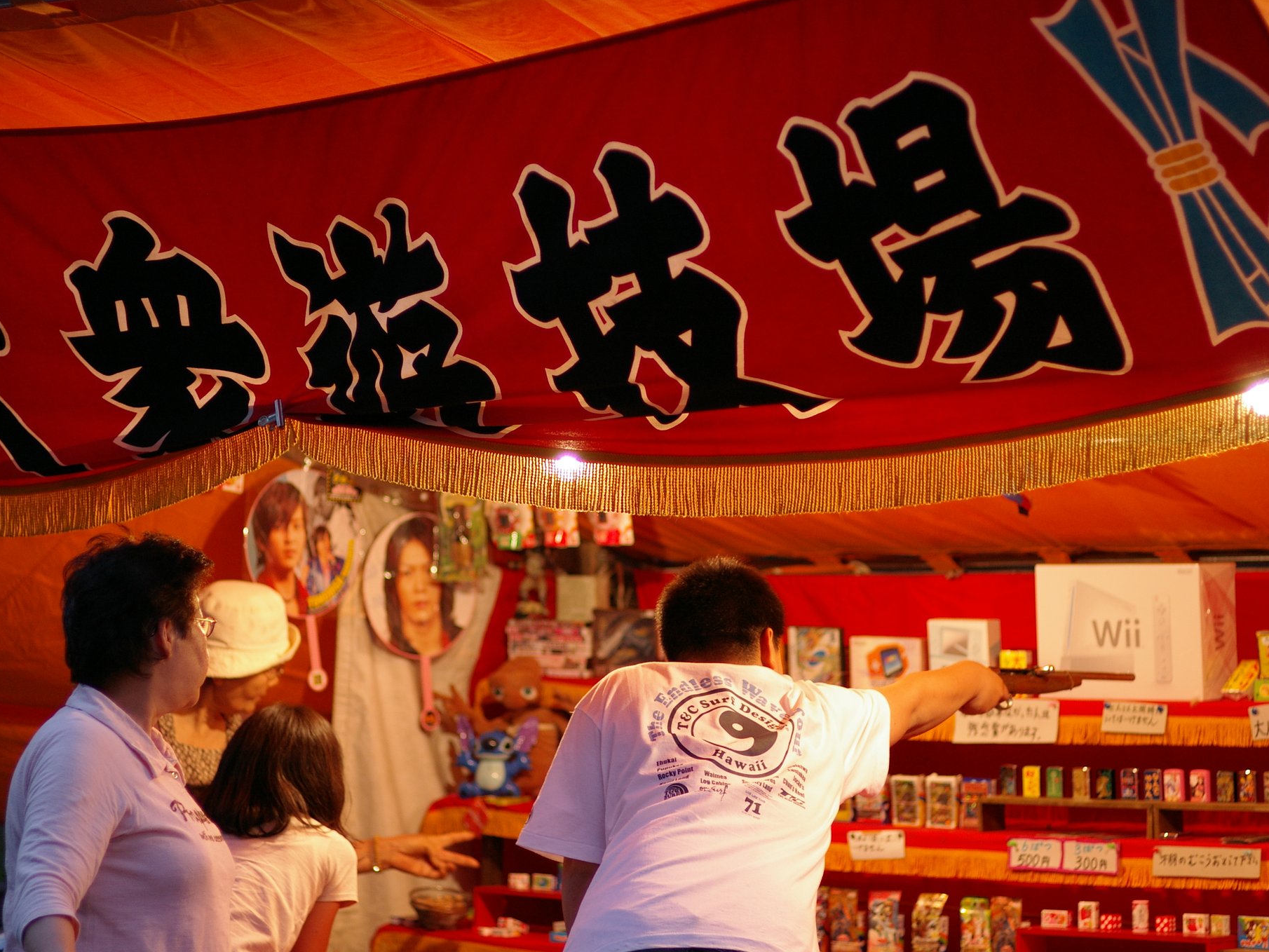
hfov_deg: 15.7
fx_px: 4603
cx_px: 642
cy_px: 476
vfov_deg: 11.8
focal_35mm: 126
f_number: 2.2
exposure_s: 1/100
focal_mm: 77
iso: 400
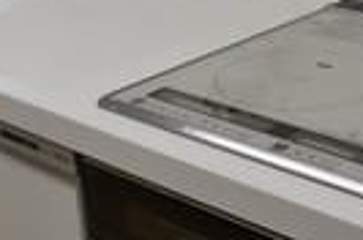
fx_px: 956
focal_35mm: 95
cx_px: 191
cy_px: 14
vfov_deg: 14.2
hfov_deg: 21.5
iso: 400
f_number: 5.6
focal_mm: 20
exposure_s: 1/100
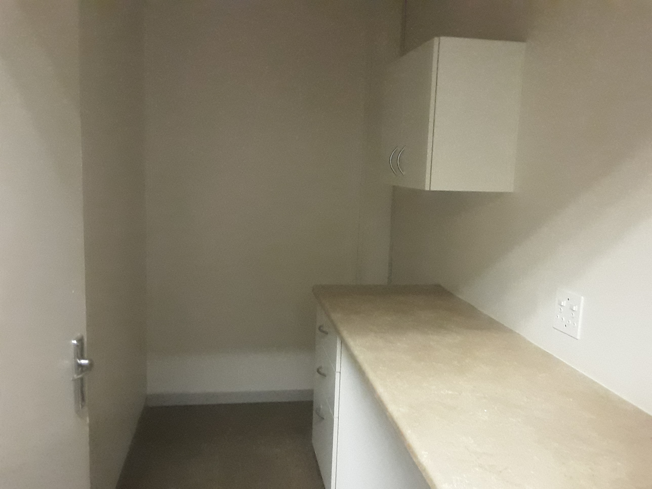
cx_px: 326
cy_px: 244
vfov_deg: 46.8
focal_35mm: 30
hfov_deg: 60.0
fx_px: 565
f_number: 1.9
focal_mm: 2.2
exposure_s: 1/25
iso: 400
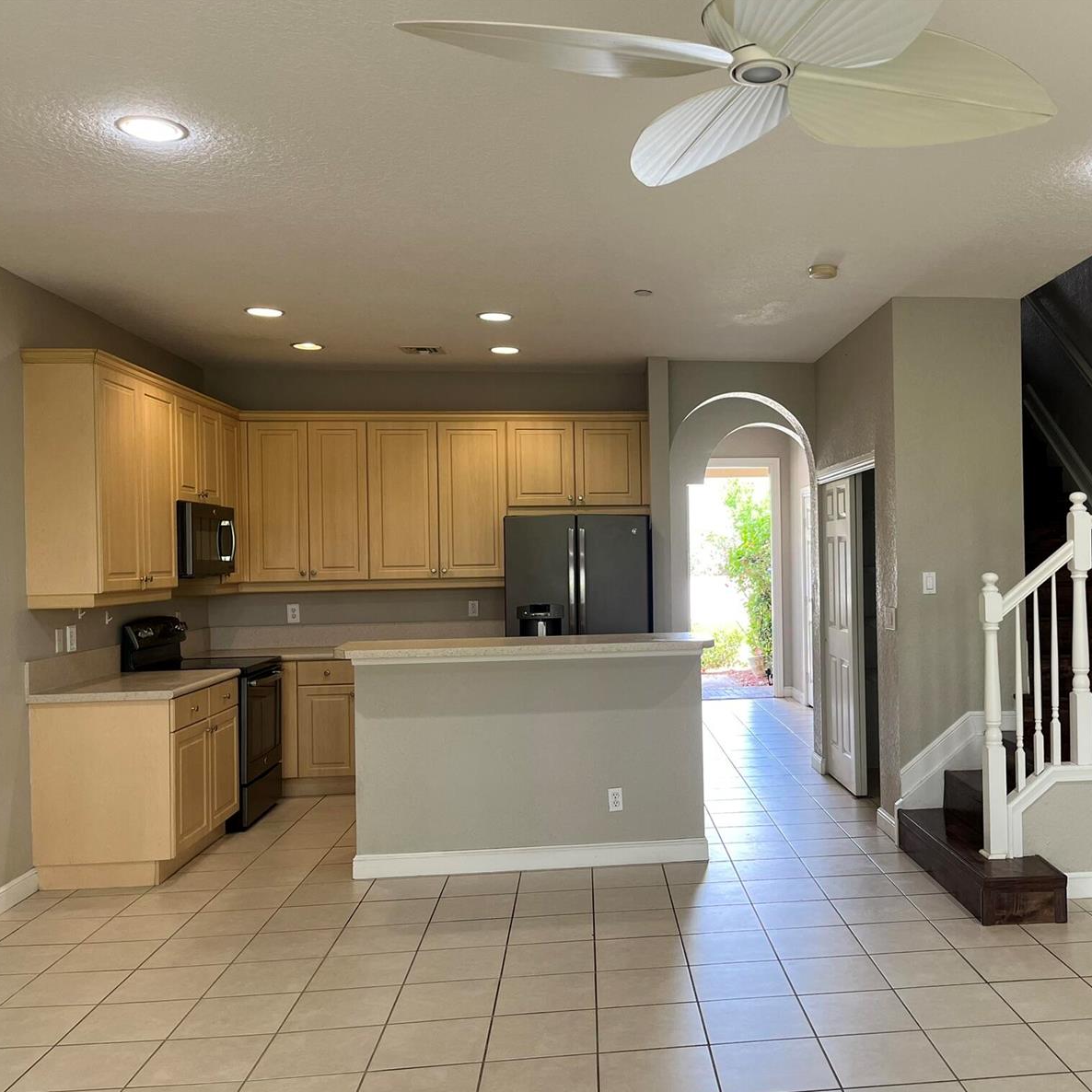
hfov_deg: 51.6
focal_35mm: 31
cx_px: 726
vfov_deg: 52.5
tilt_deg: -0.6
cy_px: 547
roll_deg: +0.8
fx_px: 1106
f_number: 1.6
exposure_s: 1/120
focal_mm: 5.1
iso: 100
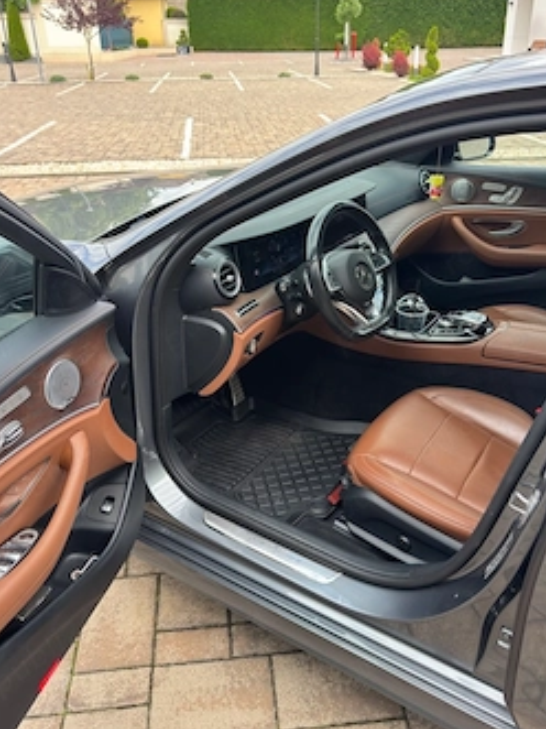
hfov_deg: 48.2
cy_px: 324
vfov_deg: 61.5
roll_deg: +1.7
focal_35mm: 29
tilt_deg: -25.3
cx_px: 277
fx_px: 610
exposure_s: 1/427
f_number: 1.78
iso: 100
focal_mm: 6.76
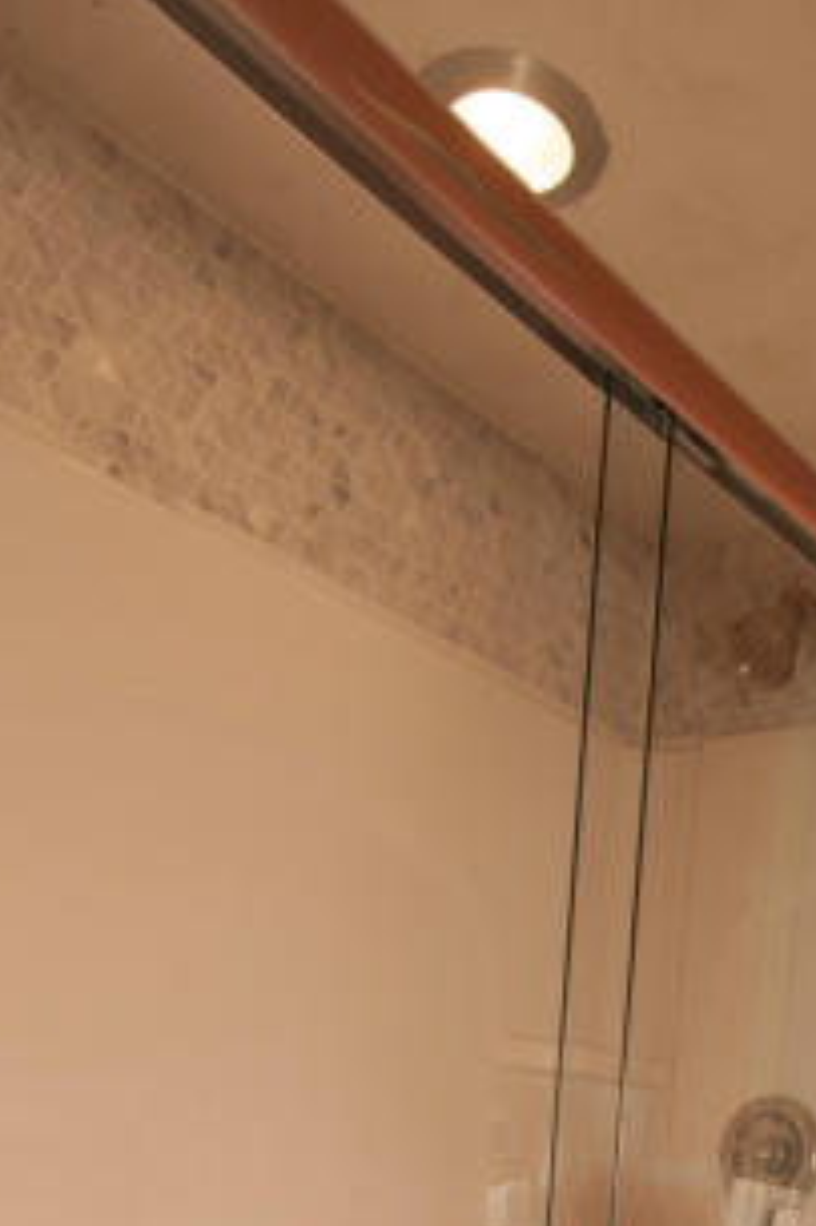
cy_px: 1413
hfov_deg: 34.5
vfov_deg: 39.8
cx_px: 679
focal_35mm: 37
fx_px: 1259
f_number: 6.7
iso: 200
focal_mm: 10
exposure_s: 1/60
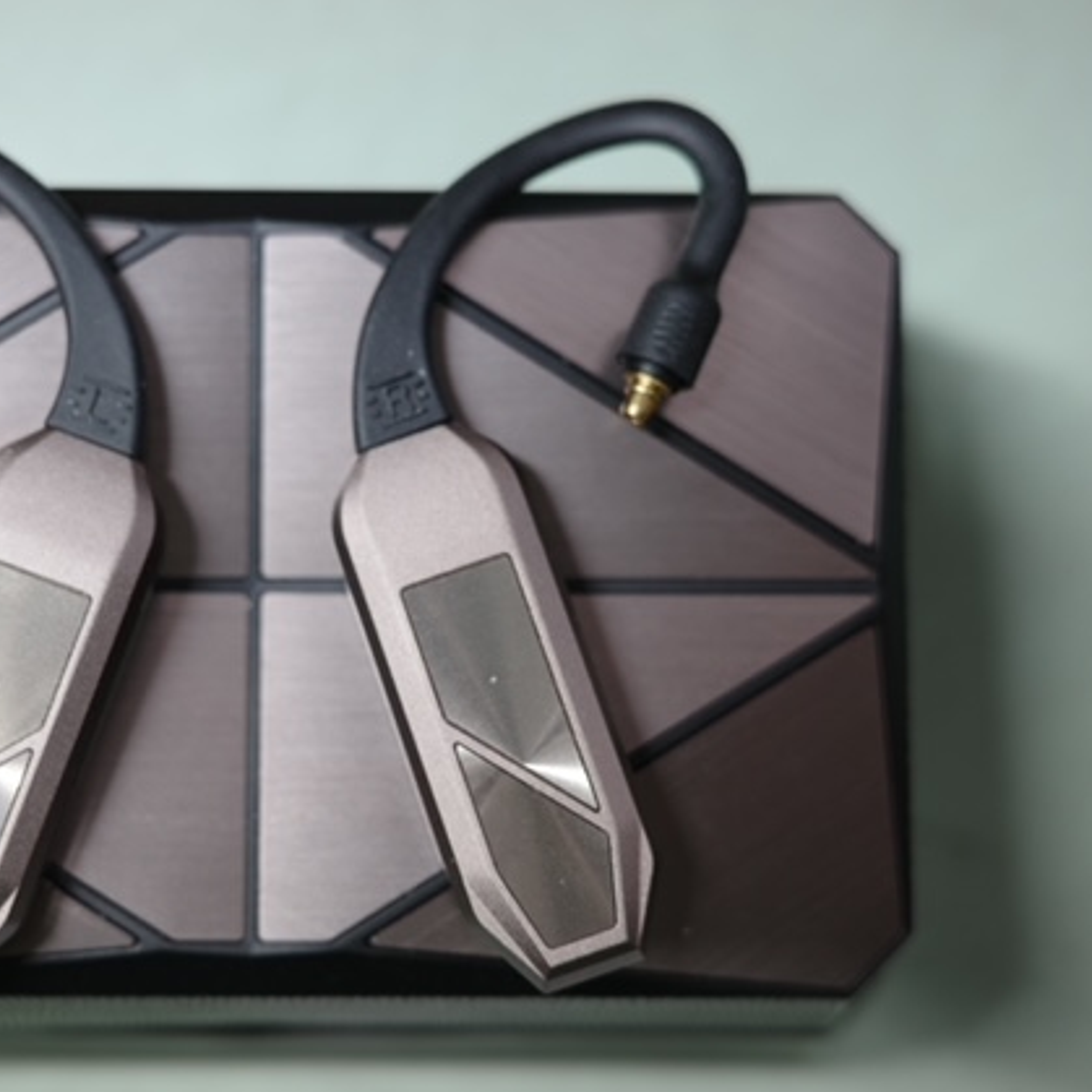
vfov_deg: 32.8
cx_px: 334
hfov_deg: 32.4
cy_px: 547
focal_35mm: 52
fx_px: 1856
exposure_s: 1/40
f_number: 2.8
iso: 250
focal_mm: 26
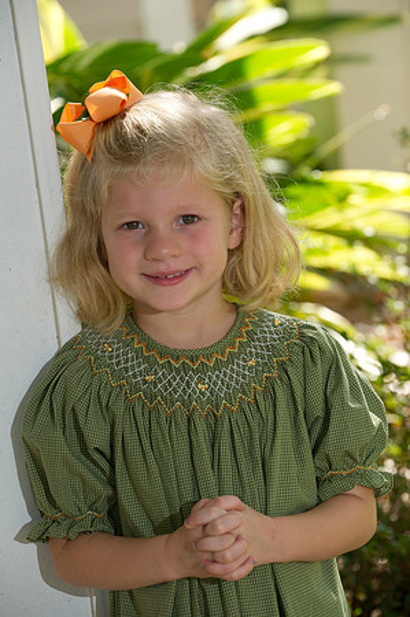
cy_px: 308
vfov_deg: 14.7
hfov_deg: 9.8
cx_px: 205
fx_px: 2397
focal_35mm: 140
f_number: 5.6
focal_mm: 140
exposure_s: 1/200
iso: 320
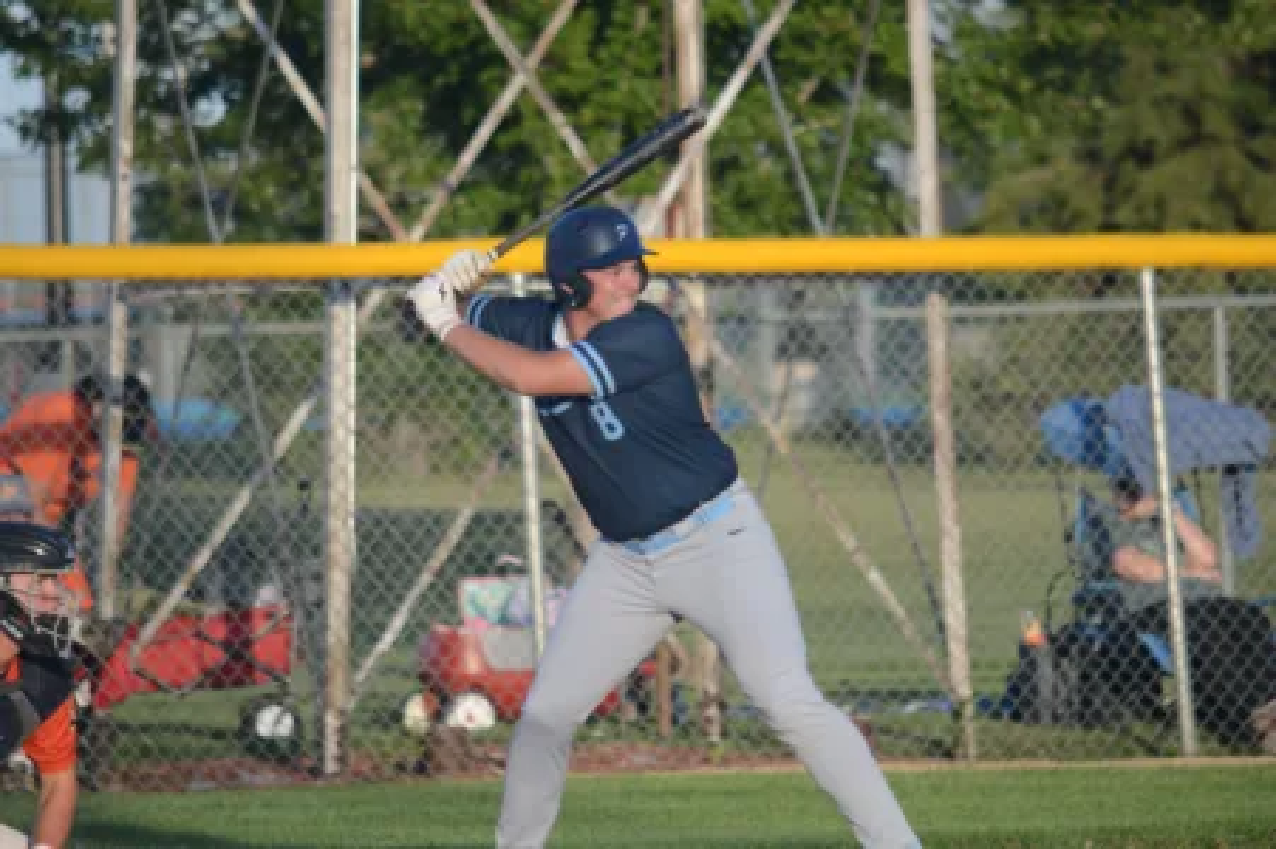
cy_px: 424
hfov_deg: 4.6
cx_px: 638
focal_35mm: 450
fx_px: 15938
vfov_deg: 3.1
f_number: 5.6
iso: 400
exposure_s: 1/640
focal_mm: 300
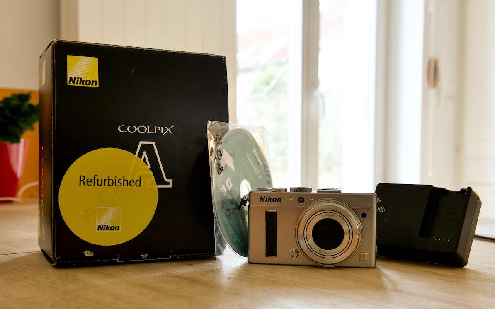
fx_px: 553
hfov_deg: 48.2
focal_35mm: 41
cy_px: 164
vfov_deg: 31.2
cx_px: 247
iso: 100
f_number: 8
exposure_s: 1/3
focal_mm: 40
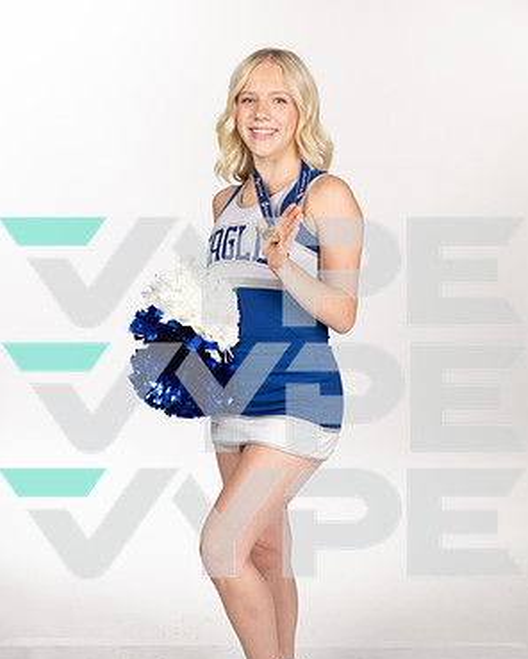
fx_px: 1250
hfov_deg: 23.8
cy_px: 399
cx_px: 266
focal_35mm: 64
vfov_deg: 29.5
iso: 200
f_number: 7.1
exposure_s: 1/500
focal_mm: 56
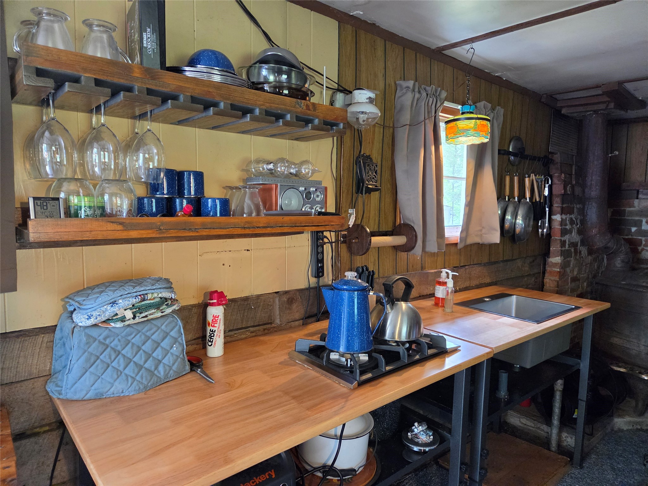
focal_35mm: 23
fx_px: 431
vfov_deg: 58.9
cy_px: 243
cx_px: 324
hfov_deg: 73.9
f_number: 1.8
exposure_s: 1/120
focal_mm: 5.4
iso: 800
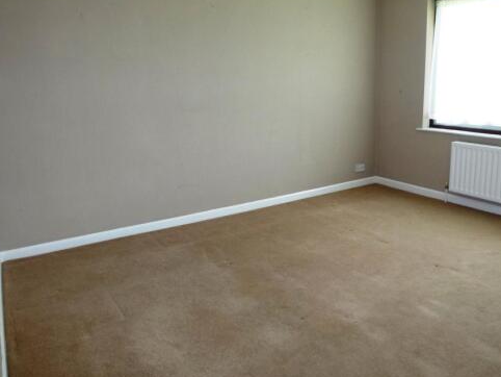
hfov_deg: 61.6
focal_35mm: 29
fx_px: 420
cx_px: 270
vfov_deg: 48.2
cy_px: 168
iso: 200
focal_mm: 4.3
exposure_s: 1/60
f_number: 3.3
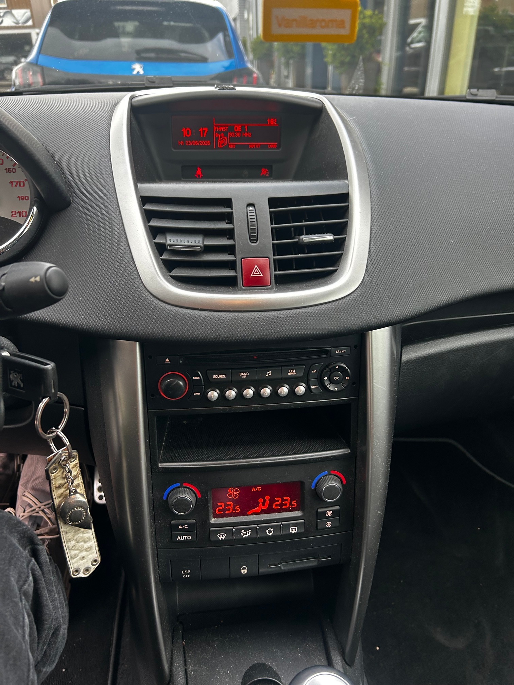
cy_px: 342
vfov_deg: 67.3
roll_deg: +1.7
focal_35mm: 26
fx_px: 515
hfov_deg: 53.1
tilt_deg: -29.7
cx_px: 257
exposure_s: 1/121
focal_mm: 5.7
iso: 64
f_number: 1.5
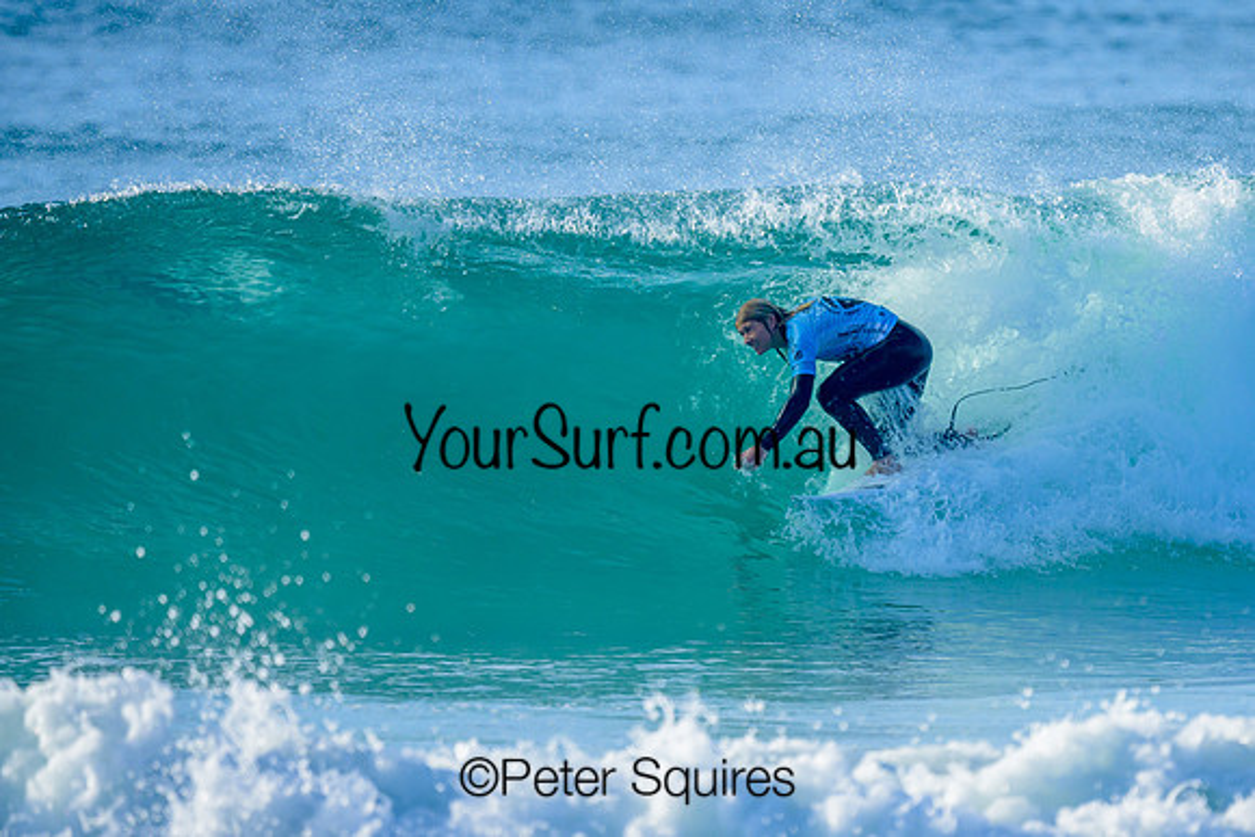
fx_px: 38371
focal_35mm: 1100
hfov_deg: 1.9
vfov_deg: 1.3
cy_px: 427
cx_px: 863
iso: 320
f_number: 6.3
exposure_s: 1/2000
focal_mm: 800
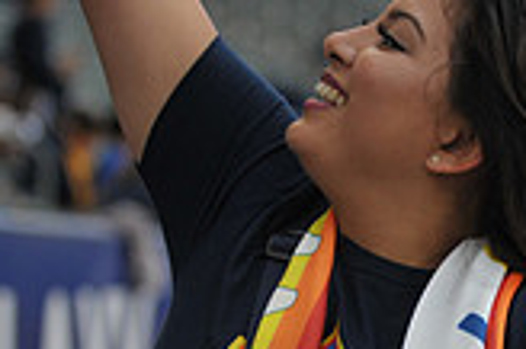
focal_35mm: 247
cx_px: 407
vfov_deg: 5.5
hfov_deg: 8.3
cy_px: 362
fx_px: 3605
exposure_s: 1/800
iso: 800
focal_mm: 70
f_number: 2.8
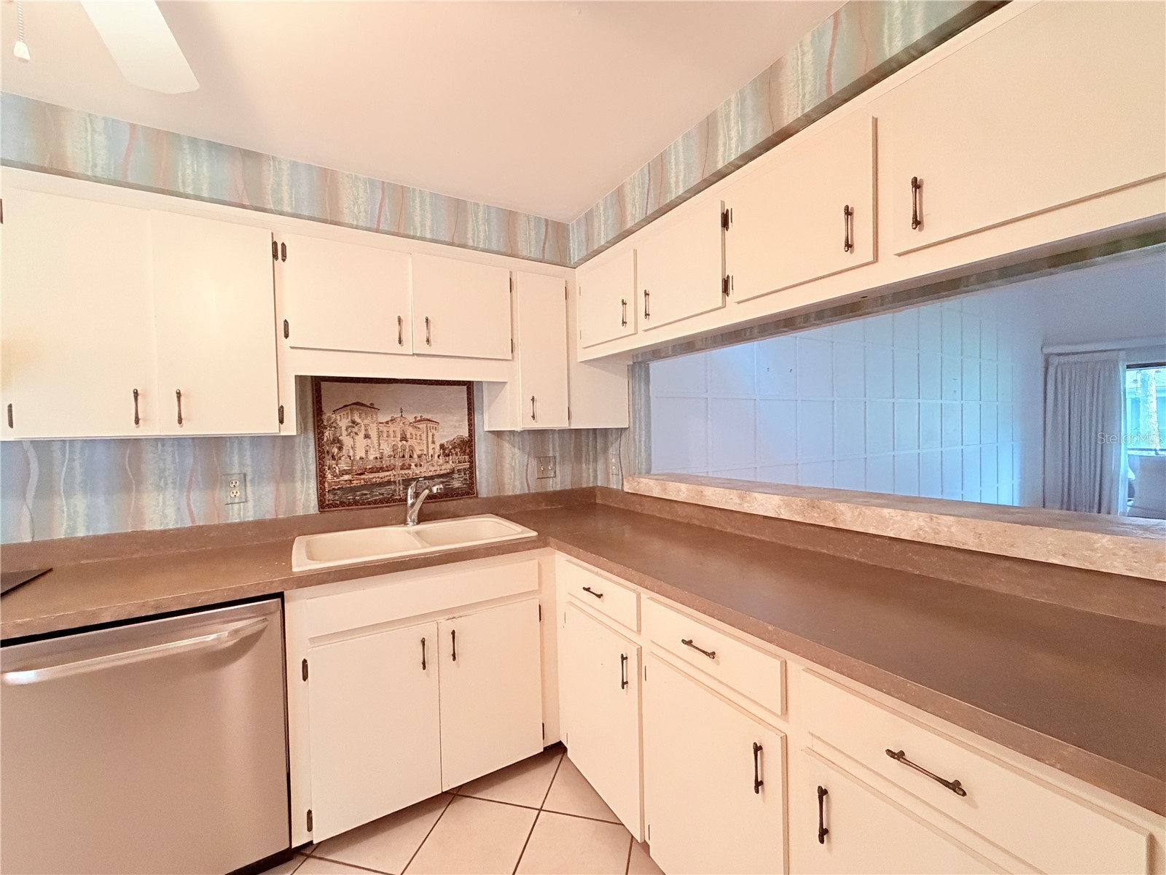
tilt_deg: -1.9
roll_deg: +0.8
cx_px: 583
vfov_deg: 85.7
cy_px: 438
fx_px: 472
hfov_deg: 102.1
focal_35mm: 14
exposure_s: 1/60
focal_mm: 2.22
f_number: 2.2
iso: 500
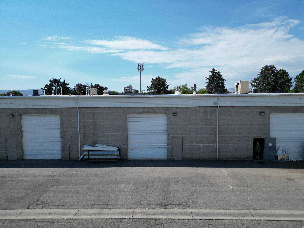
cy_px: 114
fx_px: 211
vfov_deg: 56.8
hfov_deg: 71.6
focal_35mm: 24
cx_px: 152
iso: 130
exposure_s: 1/4000
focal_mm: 6.72
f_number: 1.7
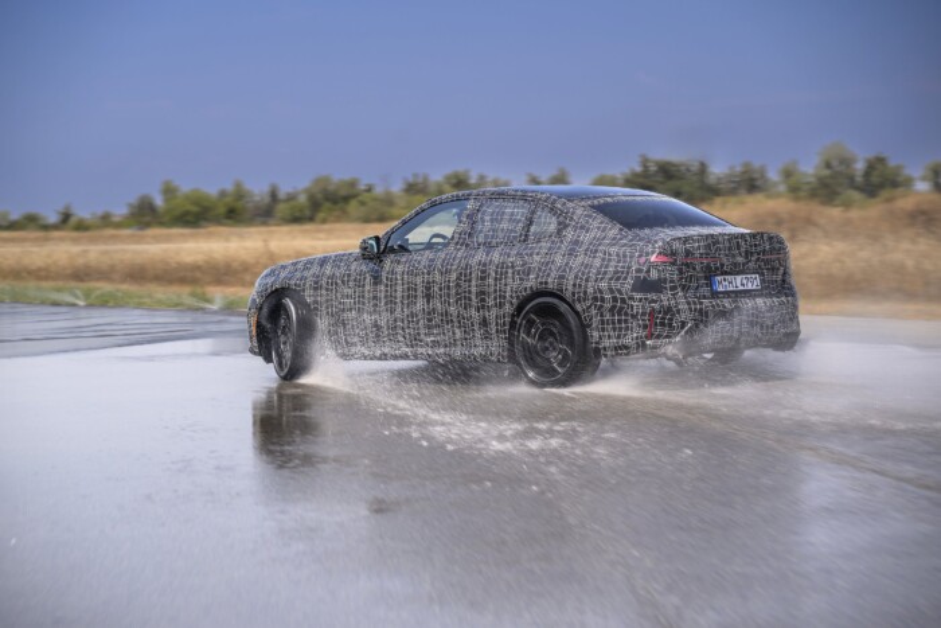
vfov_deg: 16.3
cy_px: 314
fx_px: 2196
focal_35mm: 84
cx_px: 470
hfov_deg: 24.2
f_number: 4.5
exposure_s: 1/100
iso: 50
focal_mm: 84
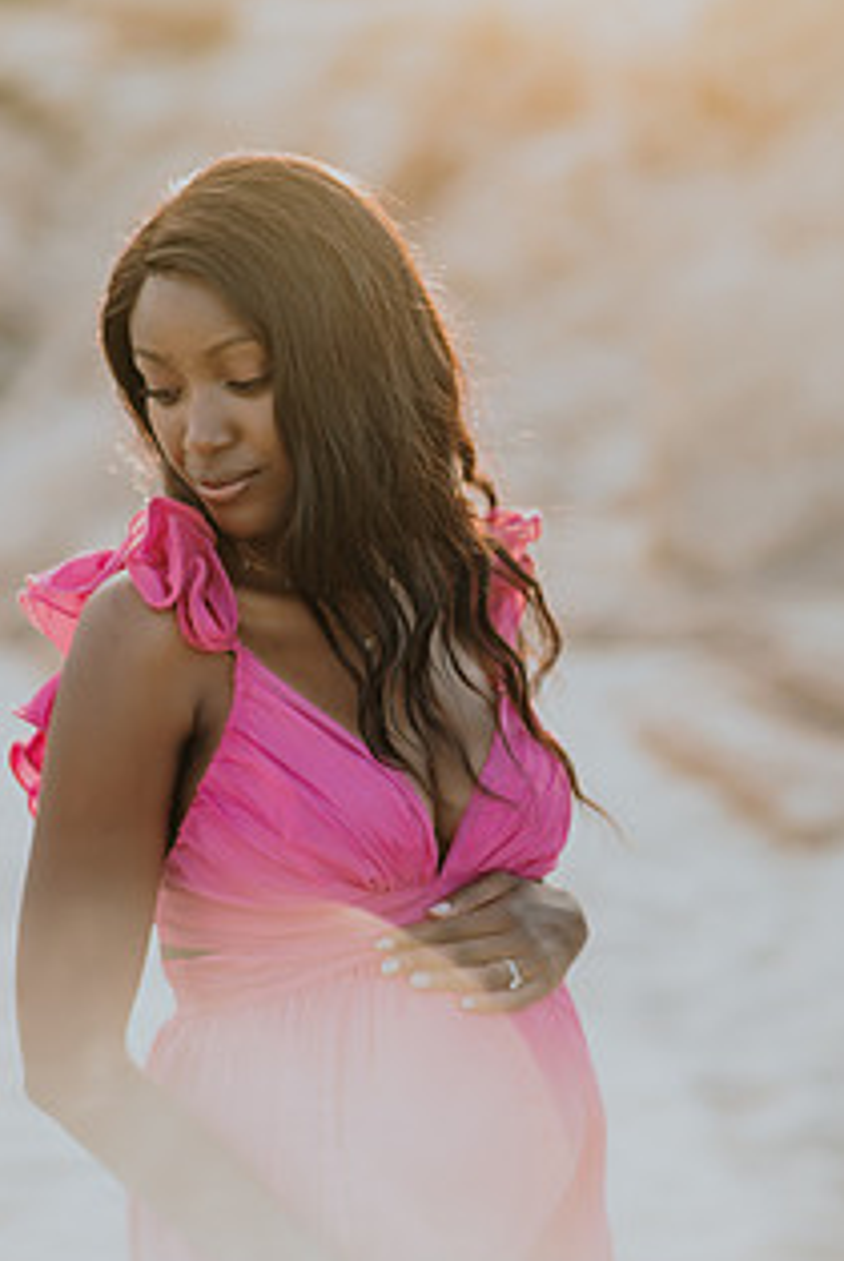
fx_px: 2912
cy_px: 671
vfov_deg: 24.4
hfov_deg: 16.5
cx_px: 374
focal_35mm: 83
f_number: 1.8
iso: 100
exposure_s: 1/800
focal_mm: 58
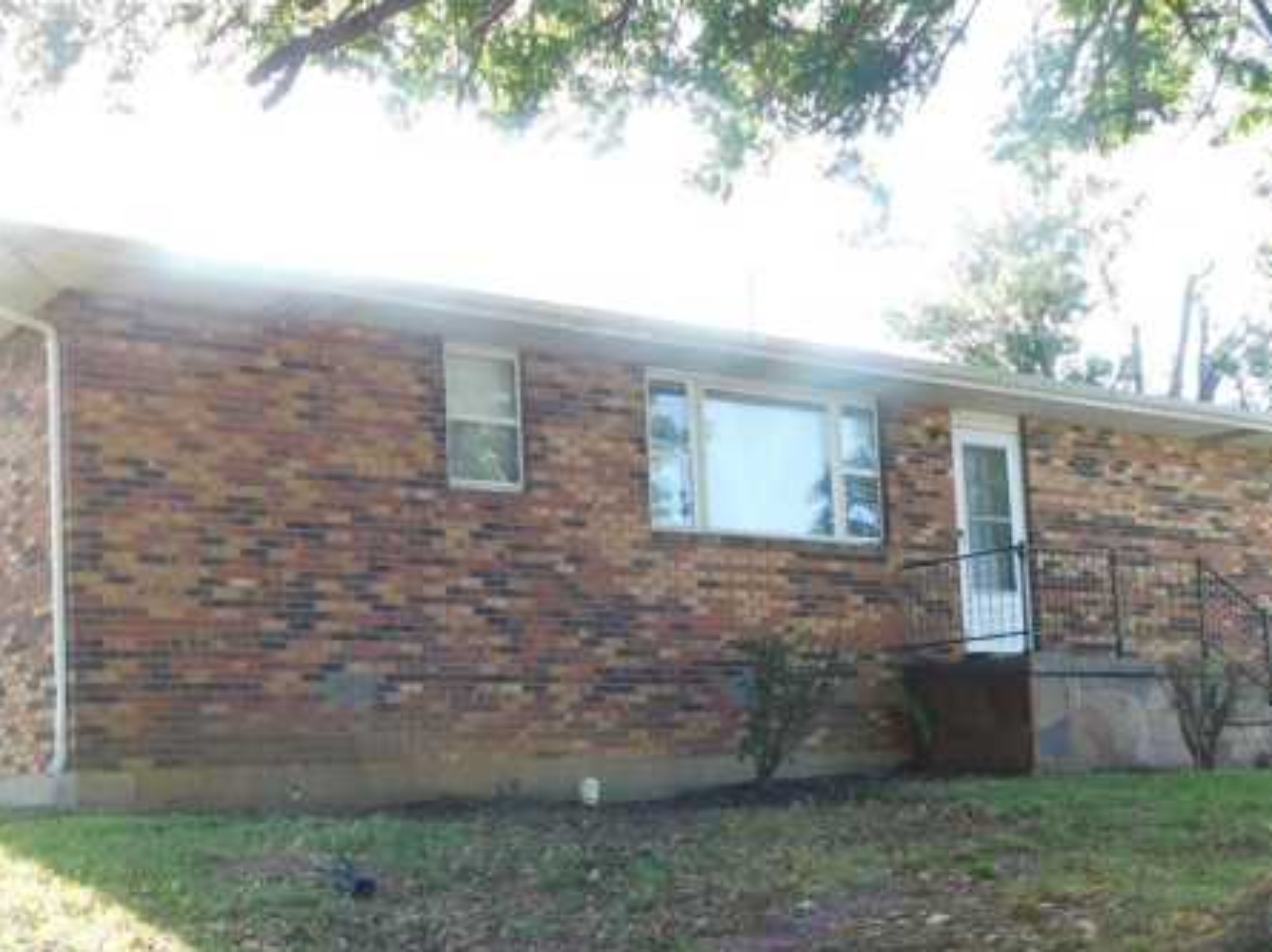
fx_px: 1652
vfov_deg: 31.8
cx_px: 347
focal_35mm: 45
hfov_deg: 41.1
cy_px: 646
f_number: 3.2
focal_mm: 5.3
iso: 125
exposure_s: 1/160
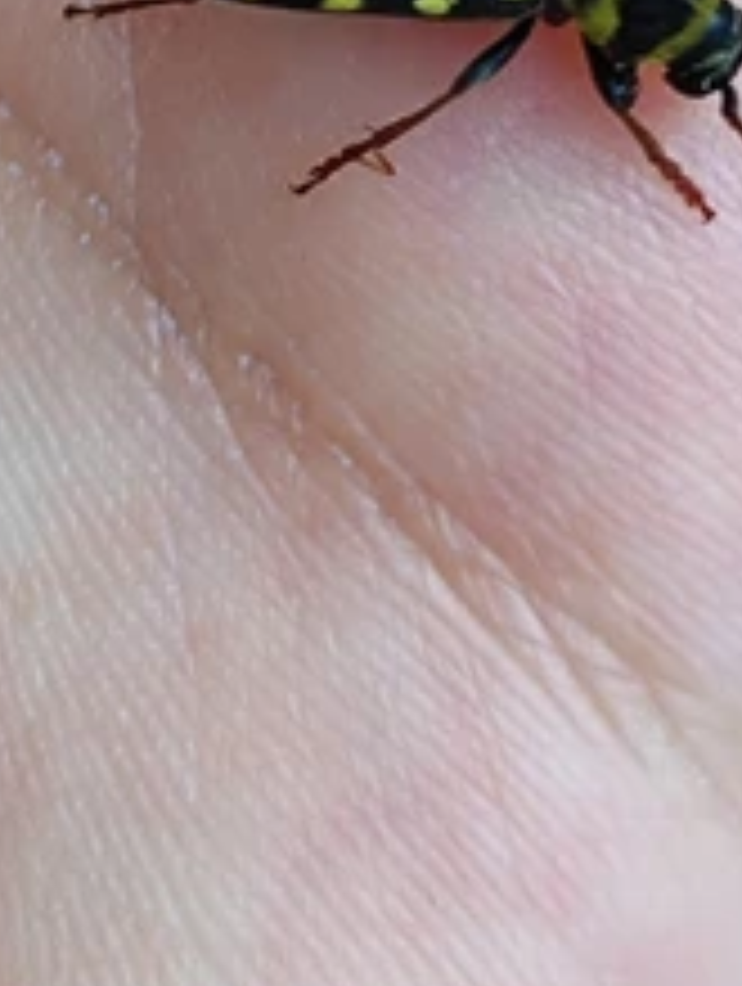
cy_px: -423
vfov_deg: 23.2
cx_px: 288
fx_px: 1995
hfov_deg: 21.0
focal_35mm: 70
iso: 83
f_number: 1.89
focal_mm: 5.89
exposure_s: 1/100
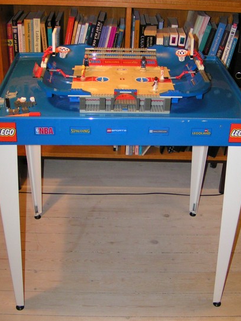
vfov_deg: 42.1
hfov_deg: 32.2
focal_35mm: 45
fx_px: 418
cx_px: 123
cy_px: 153
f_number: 2.8
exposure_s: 1/40
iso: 200
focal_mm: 5.8
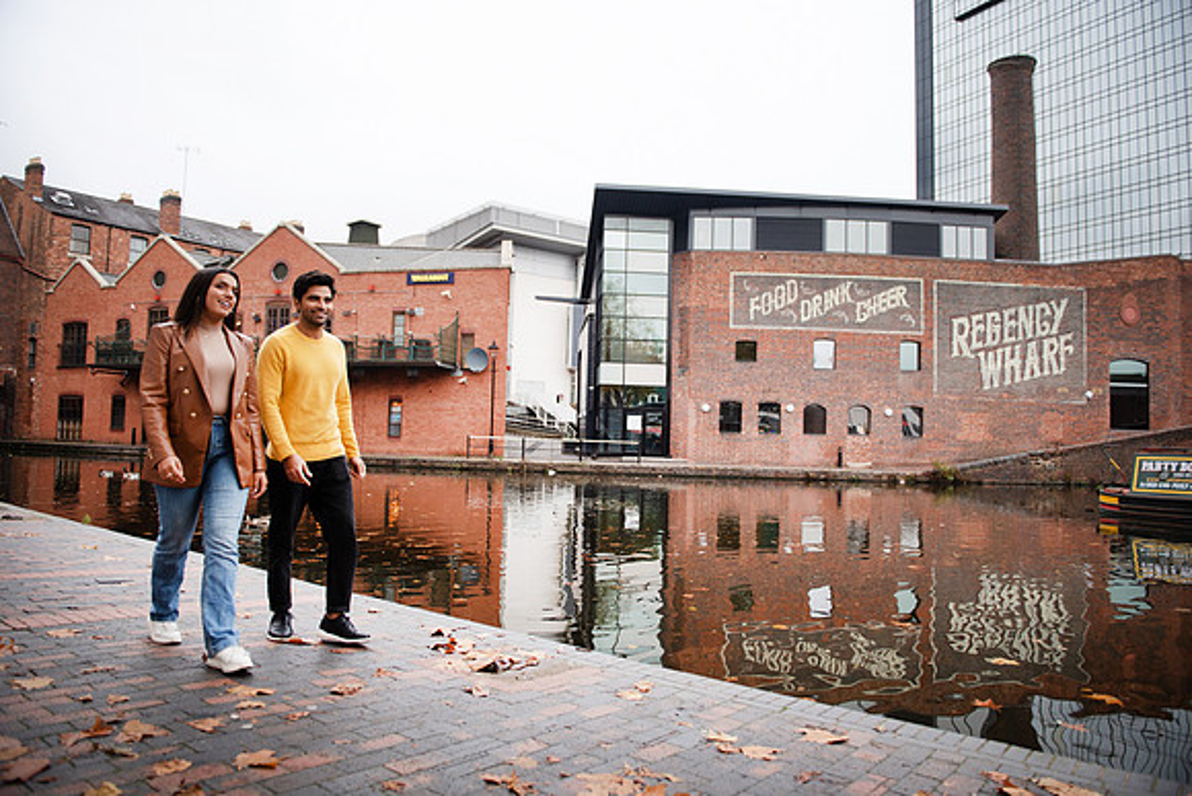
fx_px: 795
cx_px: 596
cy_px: 398
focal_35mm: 24
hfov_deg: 73.7
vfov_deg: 53.2
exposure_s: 1/250
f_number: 2.8
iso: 320
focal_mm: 24
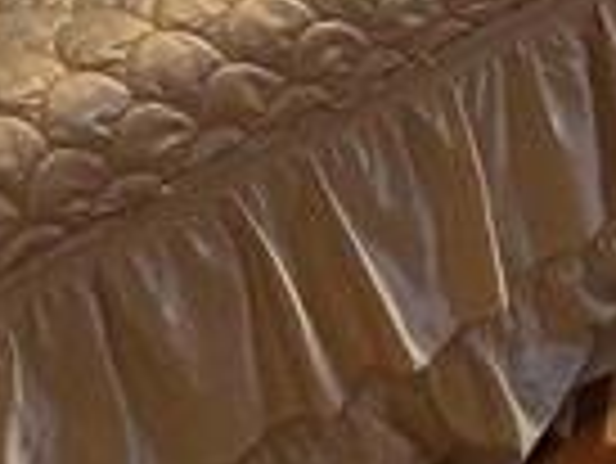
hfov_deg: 17.6
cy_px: -320
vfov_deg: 13.9
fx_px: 1728
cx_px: 989
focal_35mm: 97
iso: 640
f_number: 2.2
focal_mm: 2.2
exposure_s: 1/60
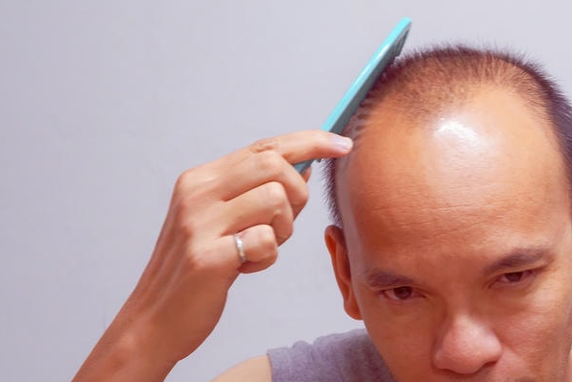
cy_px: 181
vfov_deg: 9.1
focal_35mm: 151
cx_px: 439
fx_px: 2400
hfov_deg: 13.5
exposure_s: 1/10
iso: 200
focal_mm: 60
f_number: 5
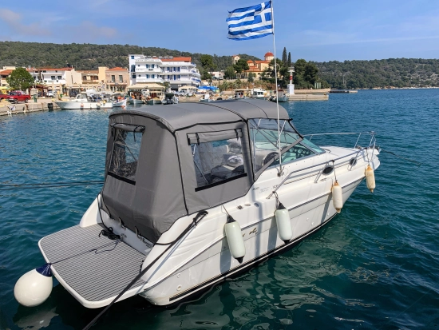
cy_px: 165
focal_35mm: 26
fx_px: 330
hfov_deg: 67.3
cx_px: 220
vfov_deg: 53.1
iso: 25
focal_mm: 4.25
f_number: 1.8
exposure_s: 1/4098
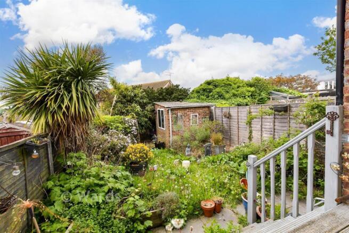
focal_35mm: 16
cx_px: 174
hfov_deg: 96.7
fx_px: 155
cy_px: 116
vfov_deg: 73.8
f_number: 8
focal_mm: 11
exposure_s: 1/1000
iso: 1000
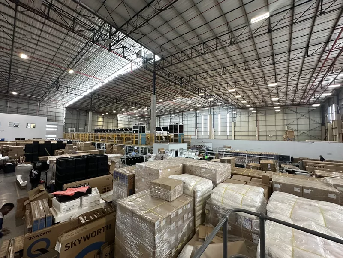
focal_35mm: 14
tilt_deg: +3.0
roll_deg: -1.5
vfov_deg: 85.7
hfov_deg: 102.1
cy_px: 129
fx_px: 139
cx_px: 172
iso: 320
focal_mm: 2.22
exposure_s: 1/100
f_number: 2.2
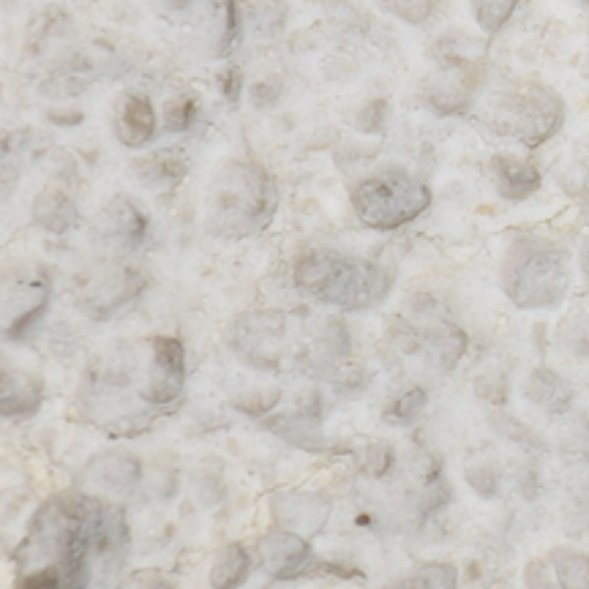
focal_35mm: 795
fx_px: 15304
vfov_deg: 2.2
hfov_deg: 2.2
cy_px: -153
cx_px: 1111
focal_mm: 140
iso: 320
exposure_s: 1/60
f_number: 7.1
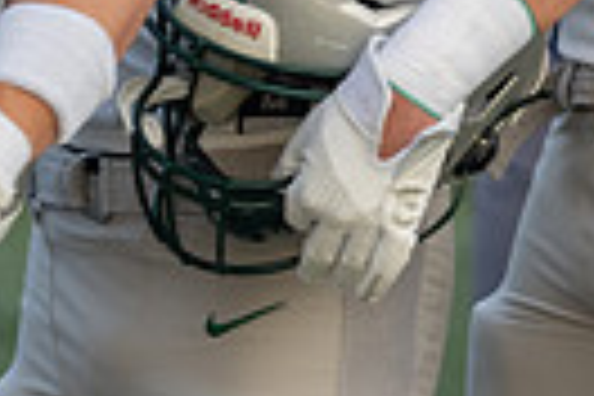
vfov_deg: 3.0
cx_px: 1004
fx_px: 7474
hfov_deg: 4.5
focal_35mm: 453
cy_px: -425
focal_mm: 103
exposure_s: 1/320
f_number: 2.8
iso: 200
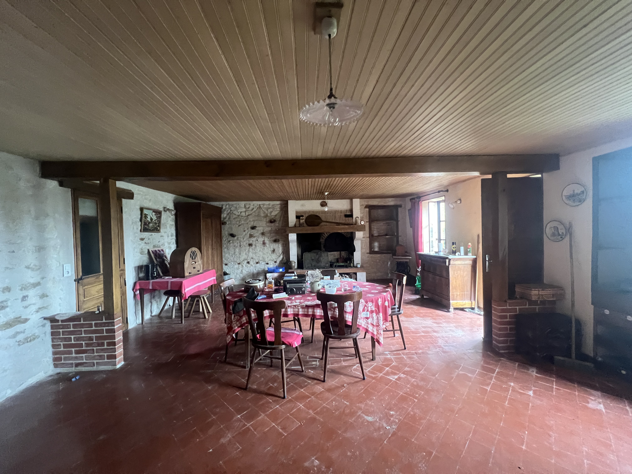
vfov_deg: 89.9
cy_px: 237
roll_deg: +2.3
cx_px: 316
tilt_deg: -1.4
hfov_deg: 106.2
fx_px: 237
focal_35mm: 13
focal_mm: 1.57
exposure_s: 1/60
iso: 500
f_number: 1.8
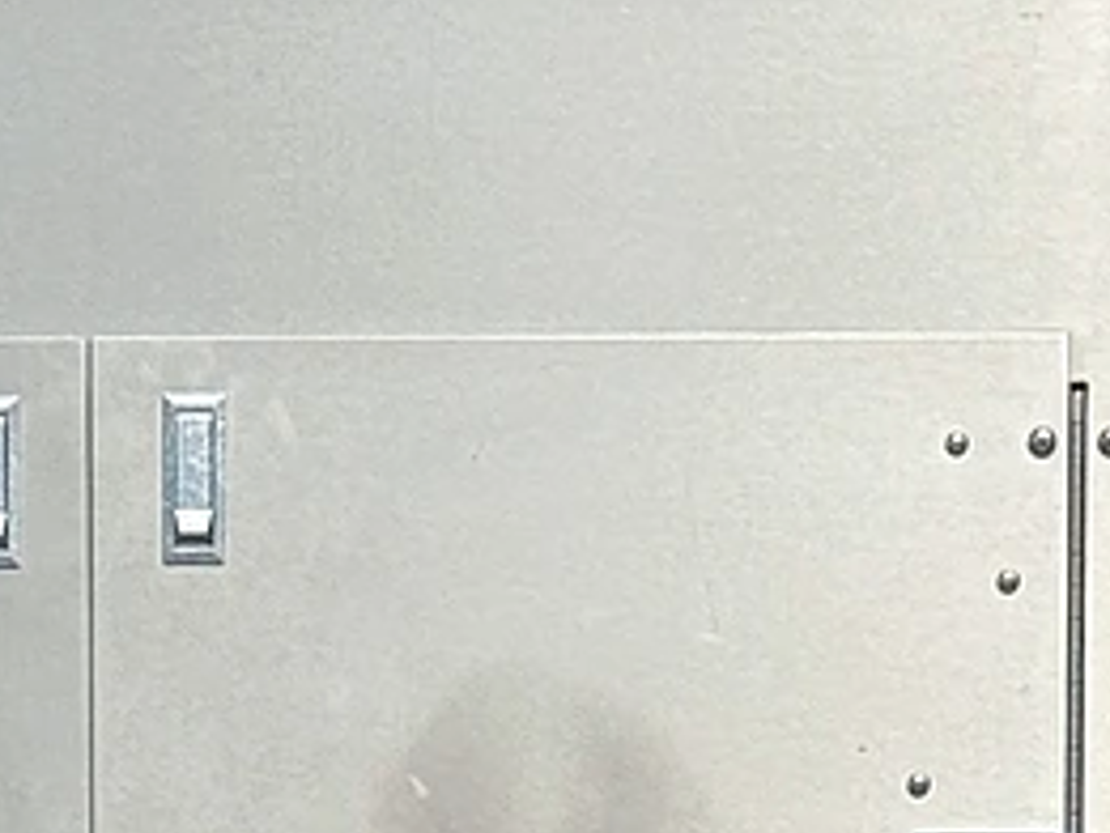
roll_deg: +1.2
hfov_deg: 7.3
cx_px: 147
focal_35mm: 269
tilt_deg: -4.4
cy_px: 1511
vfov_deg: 5.4
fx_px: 8630
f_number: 1.78
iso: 80
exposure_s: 1/5208
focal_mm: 6.76
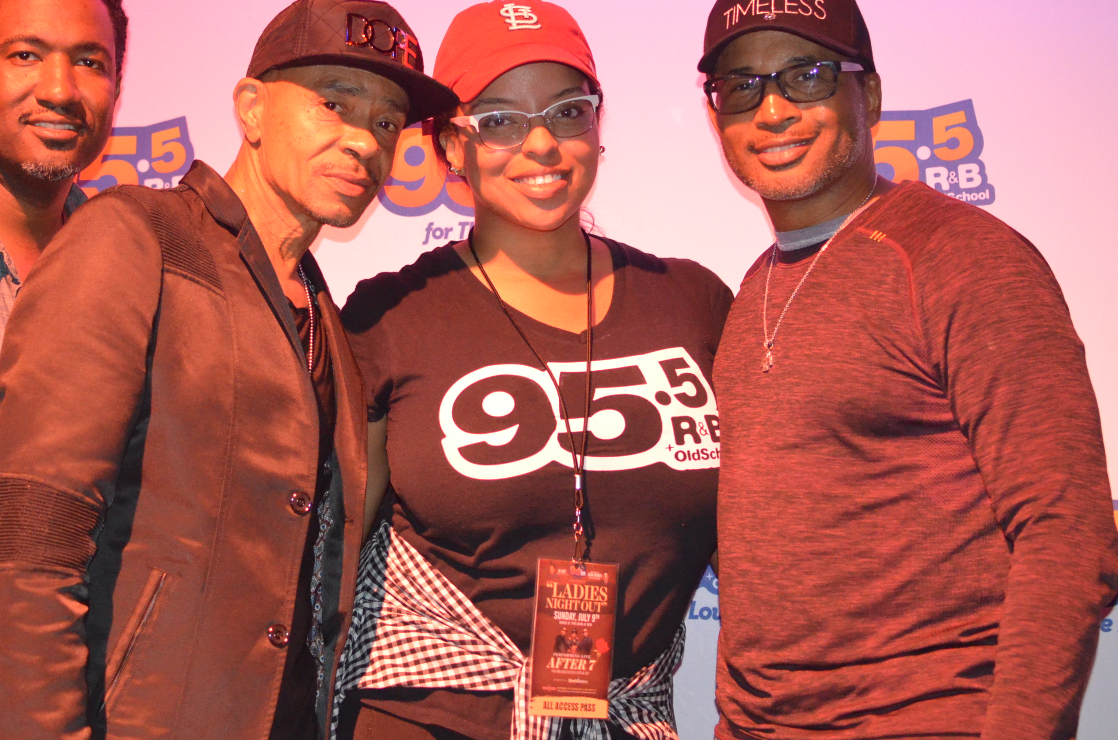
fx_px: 2378
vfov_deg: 17.7
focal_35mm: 77
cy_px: 311
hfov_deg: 26.4
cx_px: 443
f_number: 2.8
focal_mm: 35
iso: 2800
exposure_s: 1/60
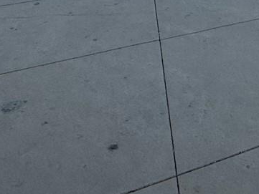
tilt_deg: -0.9
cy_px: -162
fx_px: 464
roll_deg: +1.7
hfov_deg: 31.2
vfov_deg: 18.3
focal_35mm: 62
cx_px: 136
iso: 50
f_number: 2.2
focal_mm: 2.22
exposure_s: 1/742
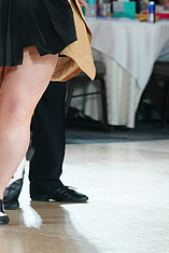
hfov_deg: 3.5
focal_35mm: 388
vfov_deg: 5.3
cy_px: -41
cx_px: 5
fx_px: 2728
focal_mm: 157
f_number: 5
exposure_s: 1/200
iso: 1600
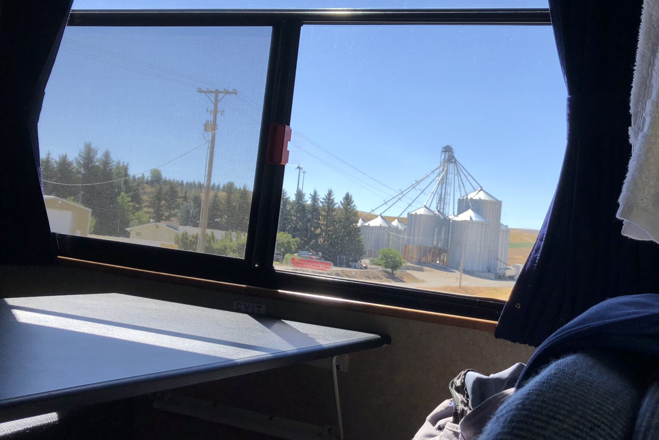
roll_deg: -8.8
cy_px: 221
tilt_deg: +2.0
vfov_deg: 31.9
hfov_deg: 45.6
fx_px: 769
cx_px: 446
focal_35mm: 42
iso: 20
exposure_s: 1/747
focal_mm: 3.99
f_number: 1.8
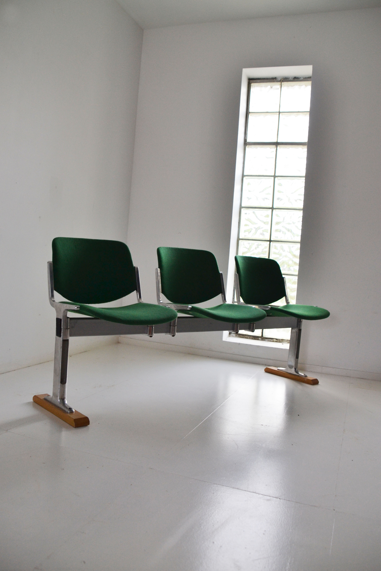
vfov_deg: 61.9
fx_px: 476
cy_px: 286
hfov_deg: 43.6
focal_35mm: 30
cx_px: 190
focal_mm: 20
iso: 400
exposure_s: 1/100
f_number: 5
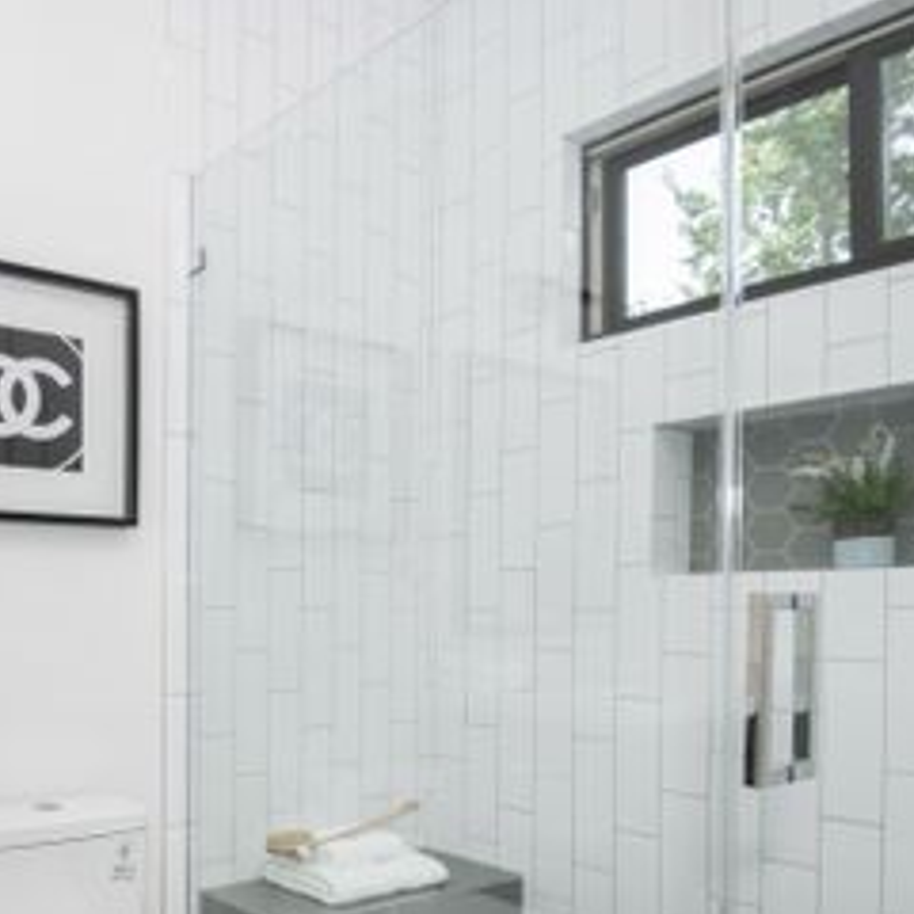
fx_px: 866
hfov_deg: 51.1
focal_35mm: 29
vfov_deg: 54.5
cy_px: 611
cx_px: 145
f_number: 8
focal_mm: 16
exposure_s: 1/100
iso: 320
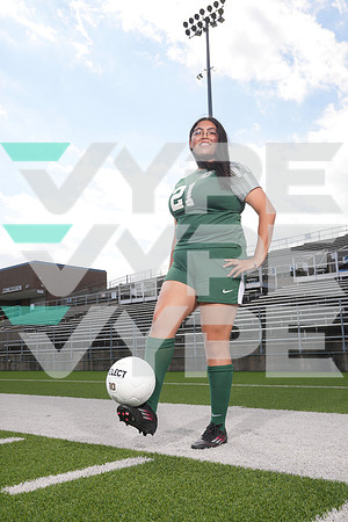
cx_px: 174
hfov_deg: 38.9
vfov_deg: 55.8
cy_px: 261
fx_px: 493
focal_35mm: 34
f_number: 9
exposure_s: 1/200
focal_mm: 34
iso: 125
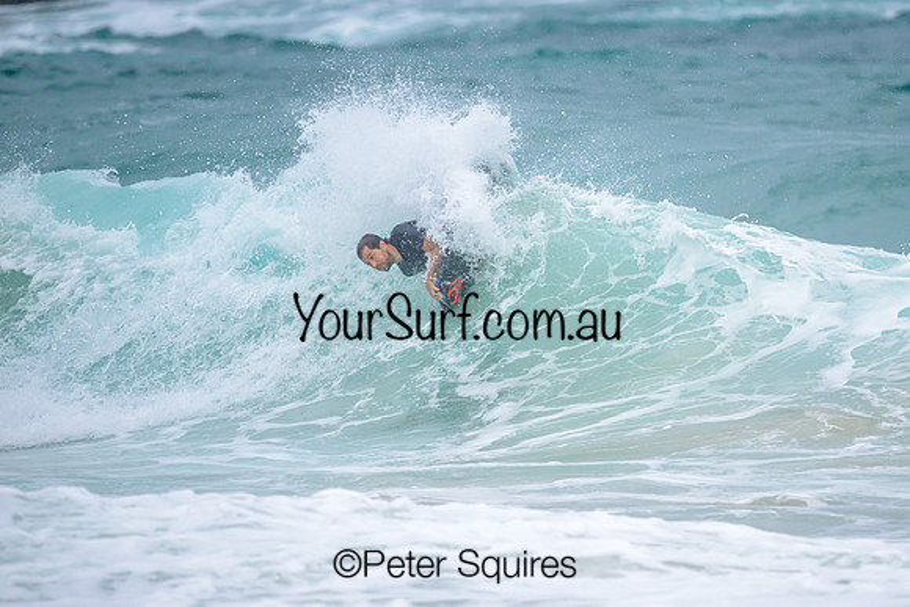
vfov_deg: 1.3
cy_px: 333
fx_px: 27811
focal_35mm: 1100
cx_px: 626
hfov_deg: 1.9
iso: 450
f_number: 6.3
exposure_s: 1/2000
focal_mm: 800
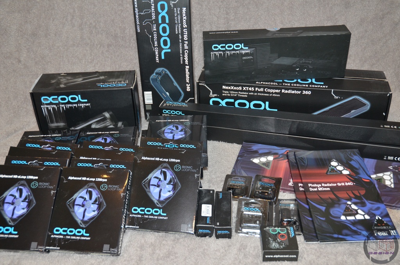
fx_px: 449
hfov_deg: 48.0
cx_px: 200
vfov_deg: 32.9
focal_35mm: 40
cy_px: 132
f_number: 5
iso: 800
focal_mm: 27
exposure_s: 1/60
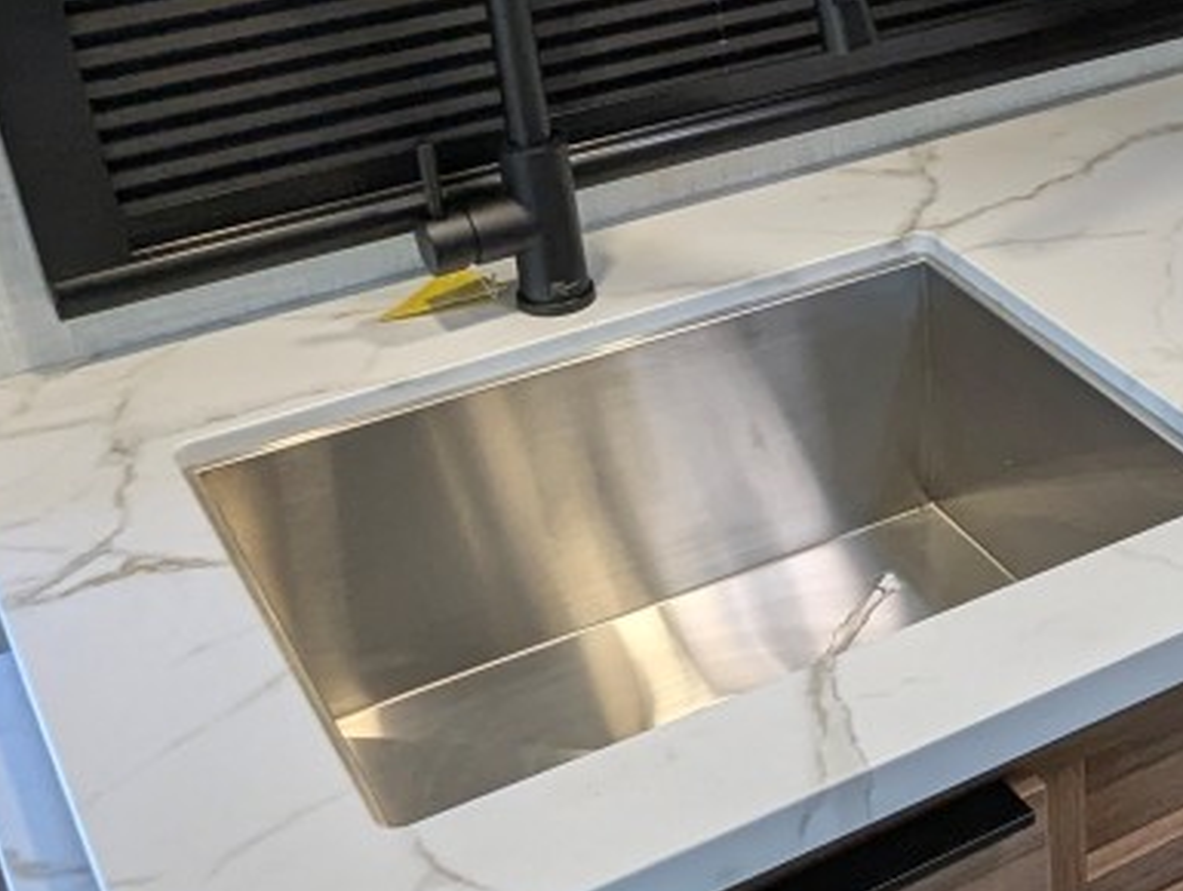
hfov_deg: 30.8
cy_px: 369
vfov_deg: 25.3
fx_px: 1985
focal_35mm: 58
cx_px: 1175
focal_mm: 2.35
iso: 187
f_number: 2.2
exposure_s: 1/133
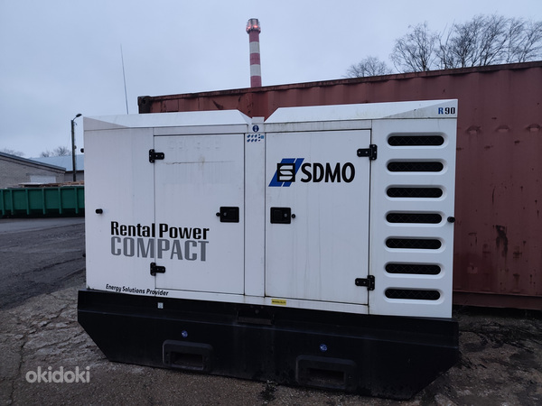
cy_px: 203
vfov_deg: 58.9
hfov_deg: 73.9
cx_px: 271
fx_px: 360
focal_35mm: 23
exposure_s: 1/25
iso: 1600
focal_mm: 6.19
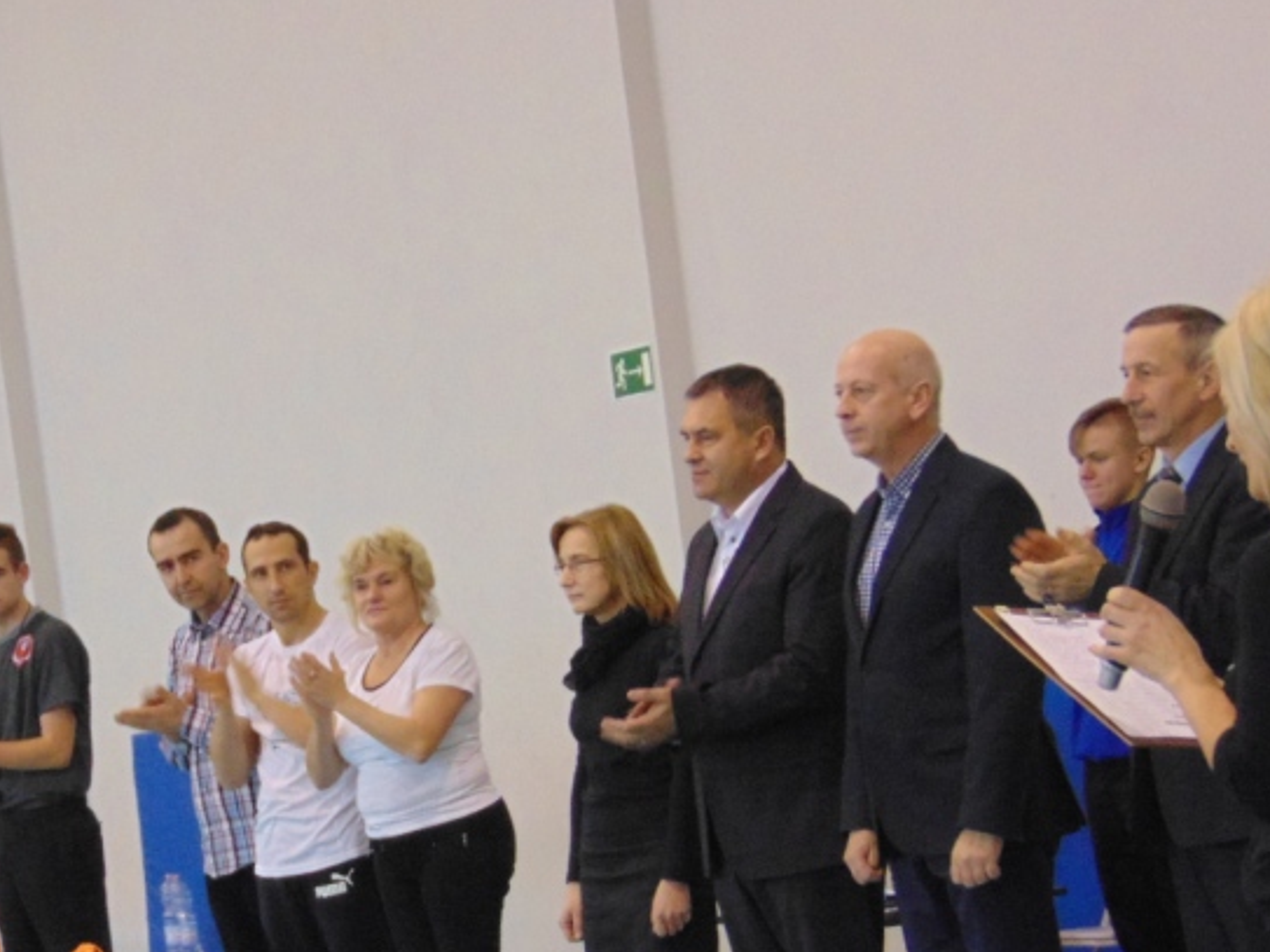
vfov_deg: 11.0
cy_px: 842
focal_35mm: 134
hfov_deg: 14.7
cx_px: 477
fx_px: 4915
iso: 400
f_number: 3.7
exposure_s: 1/30
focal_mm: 12.8
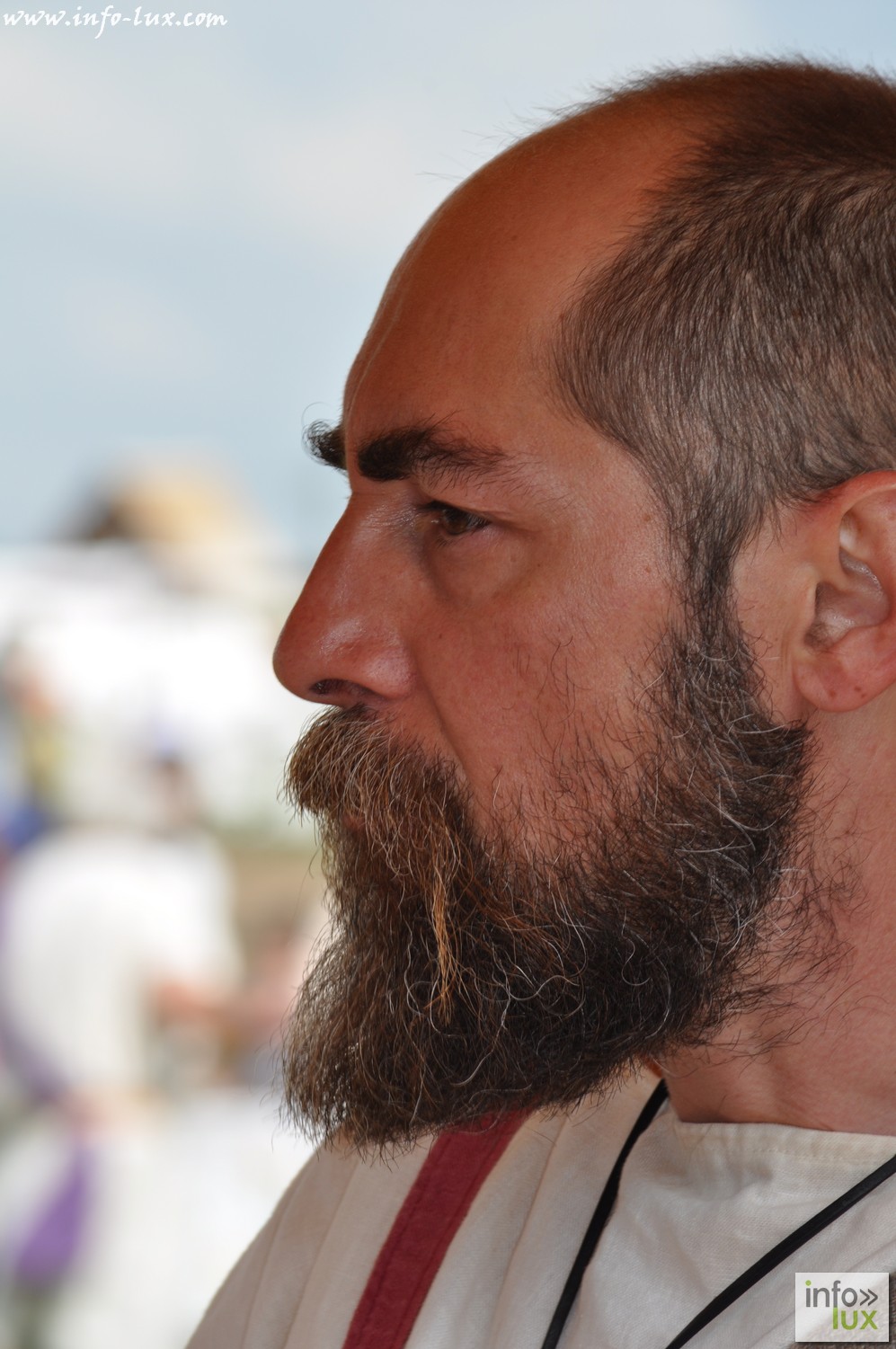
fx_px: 11228
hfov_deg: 4.6
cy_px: 674
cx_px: 448
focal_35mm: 300
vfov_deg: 6.9
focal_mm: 200
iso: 200
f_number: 11
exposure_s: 1/200
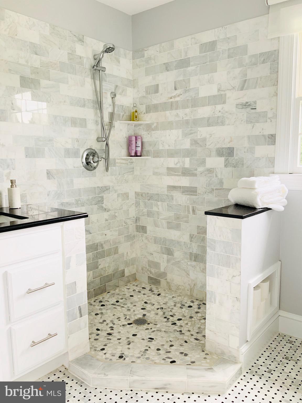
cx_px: 151
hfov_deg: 48.2
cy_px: 202
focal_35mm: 29
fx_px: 337
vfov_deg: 61.7
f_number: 1.8
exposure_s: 1/60
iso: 40
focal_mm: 3
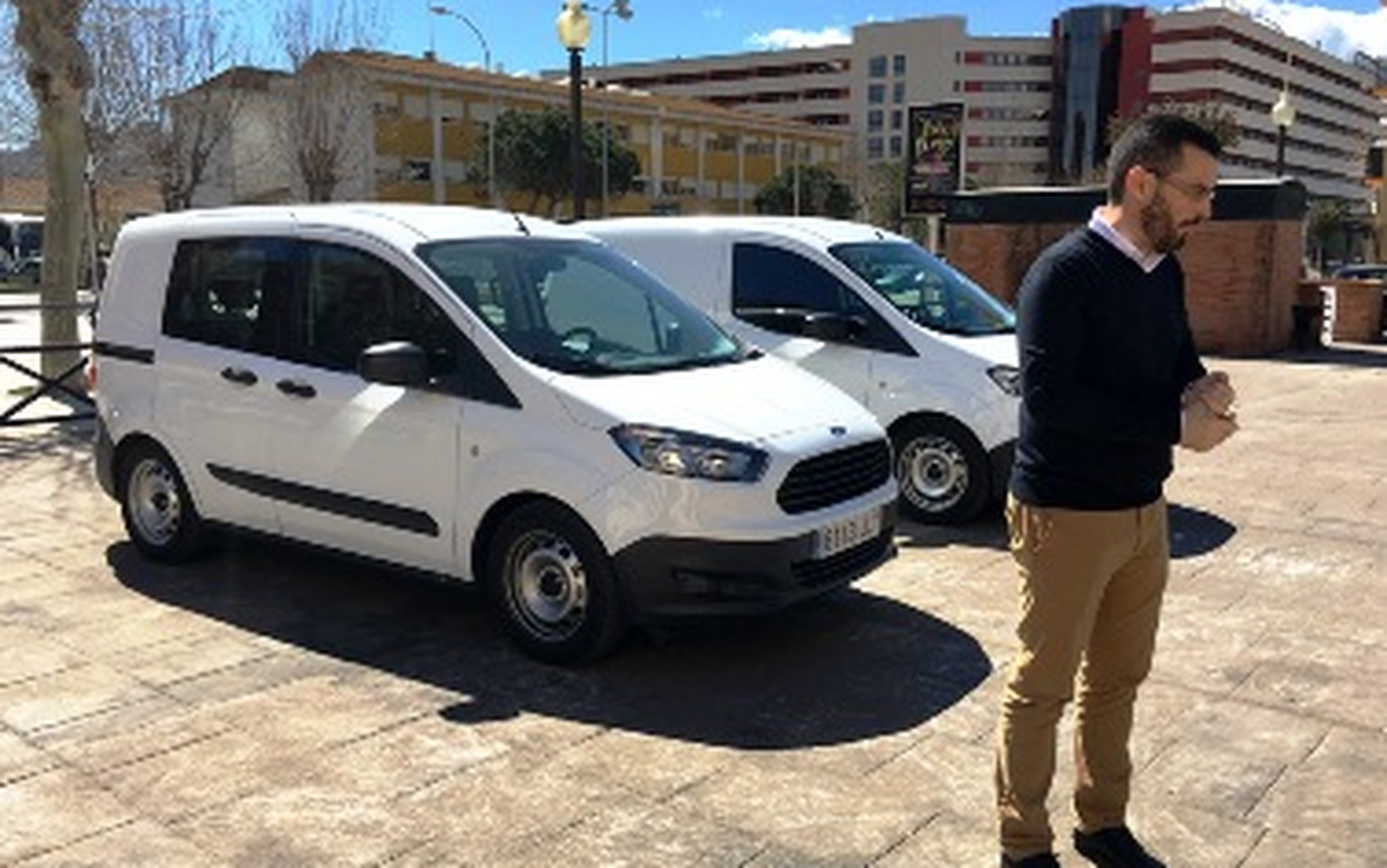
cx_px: 692
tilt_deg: -9.0
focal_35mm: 31
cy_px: 458
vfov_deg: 40.6
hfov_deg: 61.2
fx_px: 1172
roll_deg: -0.6
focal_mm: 4.15
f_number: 2.2
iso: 25
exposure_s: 1/1508
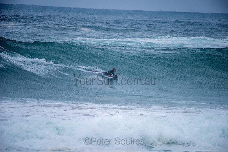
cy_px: 76
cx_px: 114
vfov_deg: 2.8
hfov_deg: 4.1
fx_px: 3167
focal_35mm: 500
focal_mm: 500
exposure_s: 1/1000
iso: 200
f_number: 5.6
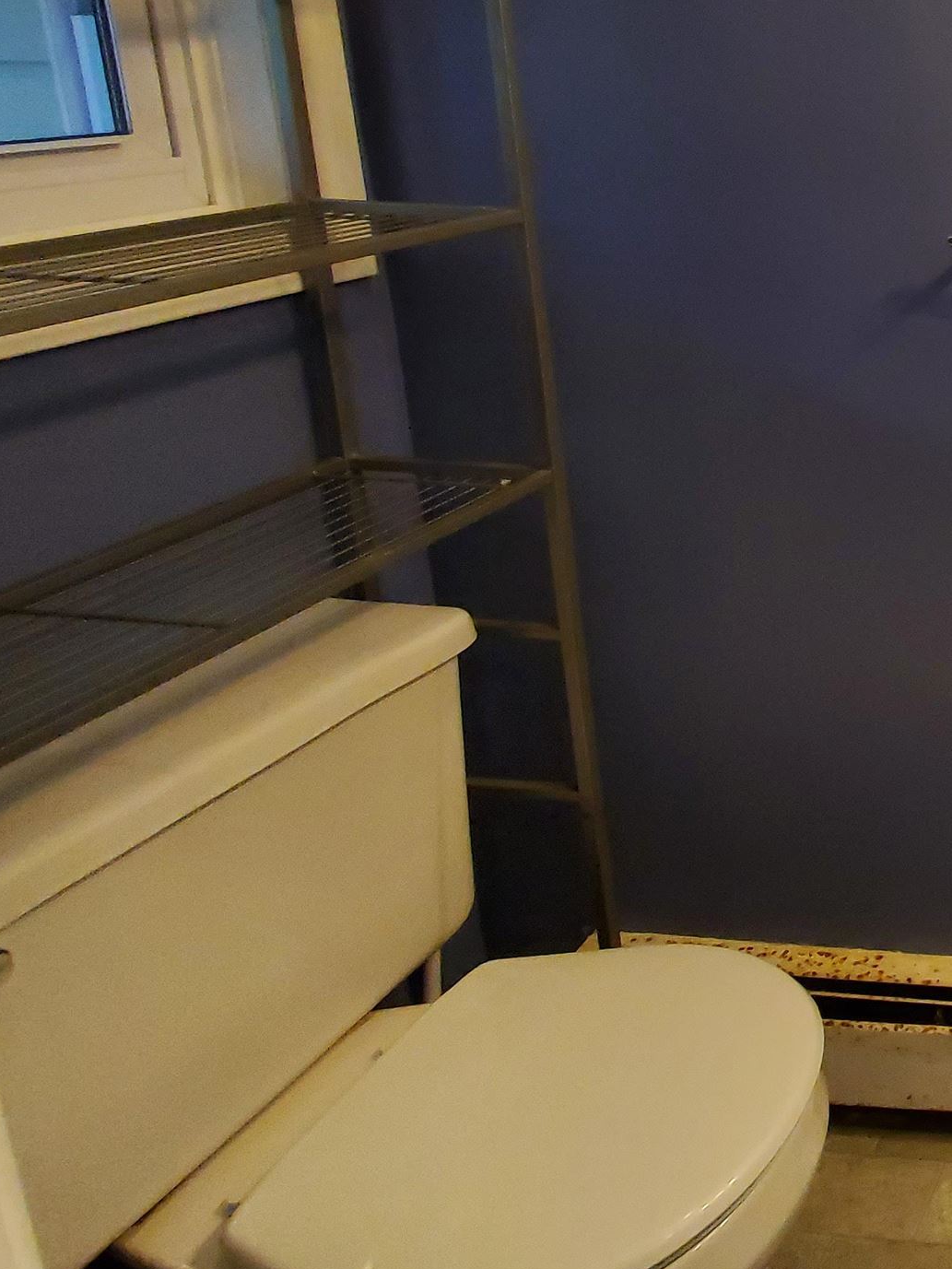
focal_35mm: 29
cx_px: 1322
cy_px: 264
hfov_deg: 32.0
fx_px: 1063
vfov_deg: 57.3
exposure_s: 1/60
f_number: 2.2
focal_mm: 1.8
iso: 320
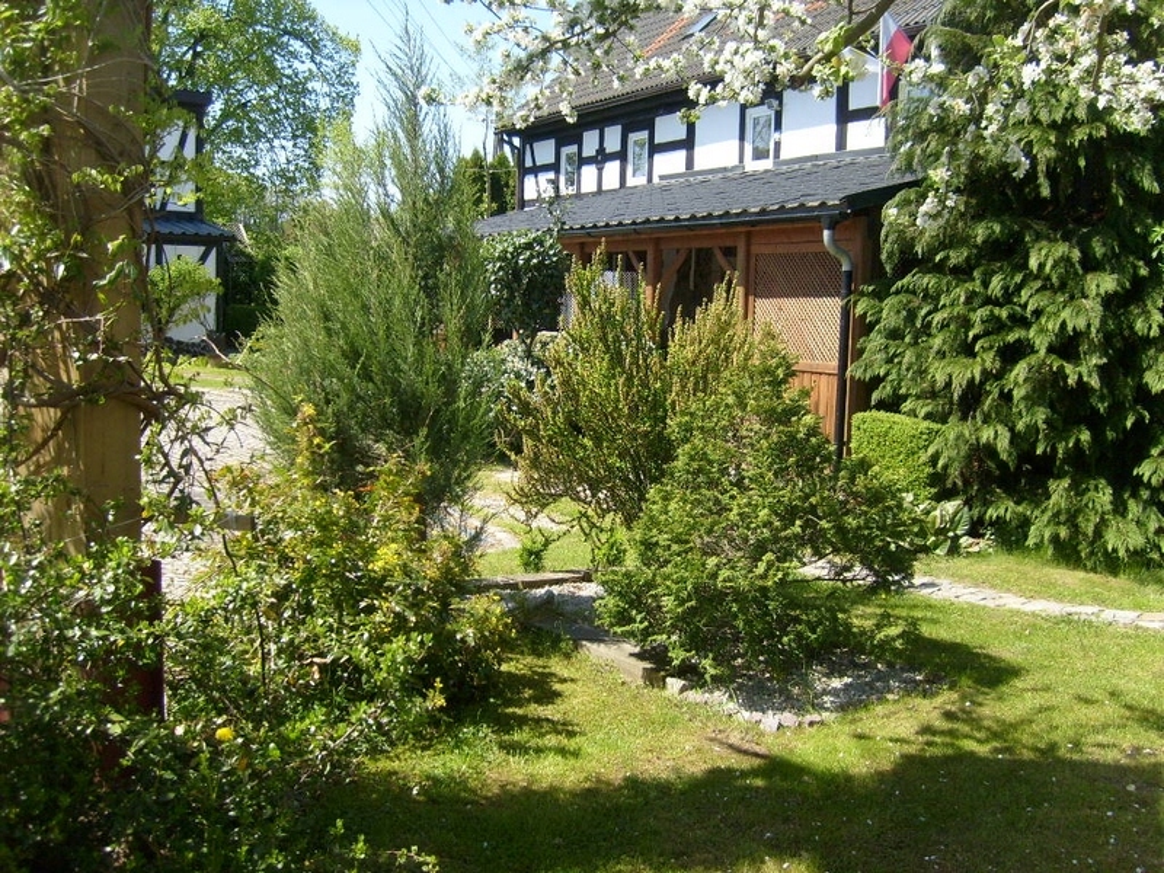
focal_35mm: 35
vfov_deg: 40.7
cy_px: 436
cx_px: 582
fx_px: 1177
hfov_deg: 52.6
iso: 80
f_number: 7.1
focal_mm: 5.8
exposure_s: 1/125
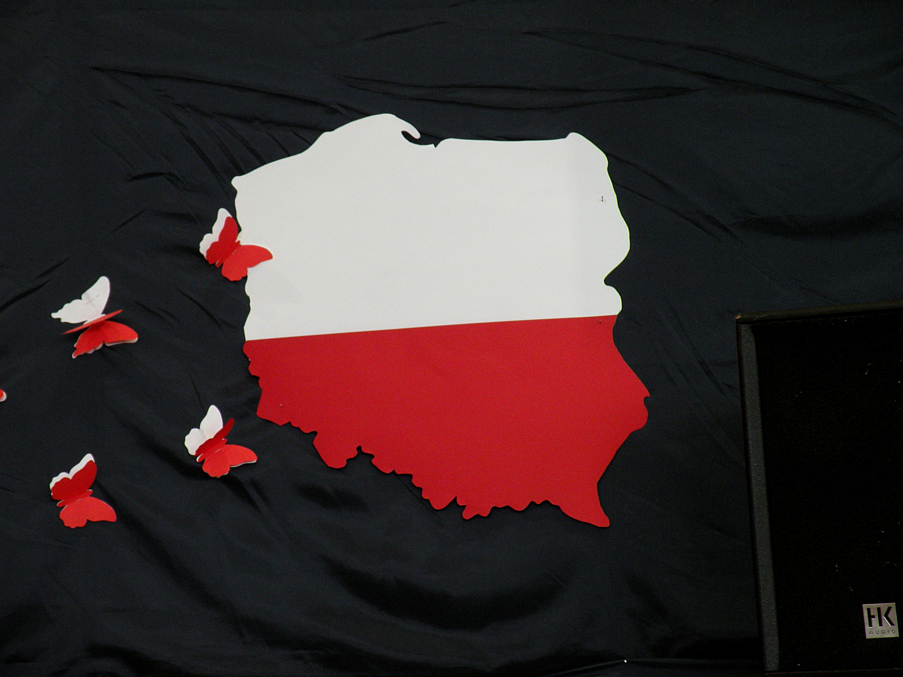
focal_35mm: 188
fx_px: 4904
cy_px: 338
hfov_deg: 10.5
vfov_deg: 7.9
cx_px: 452
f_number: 4.5
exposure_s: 1/60
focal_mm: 33.3
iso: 216
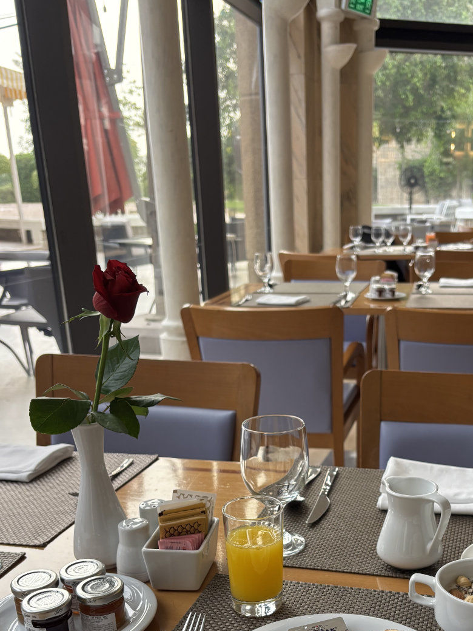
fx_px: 729
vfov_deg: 45.1
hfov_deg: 35.5
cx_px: 330
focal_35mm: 40
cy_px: 479
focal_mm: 6
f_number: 1.6
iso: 100
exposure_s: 1/121
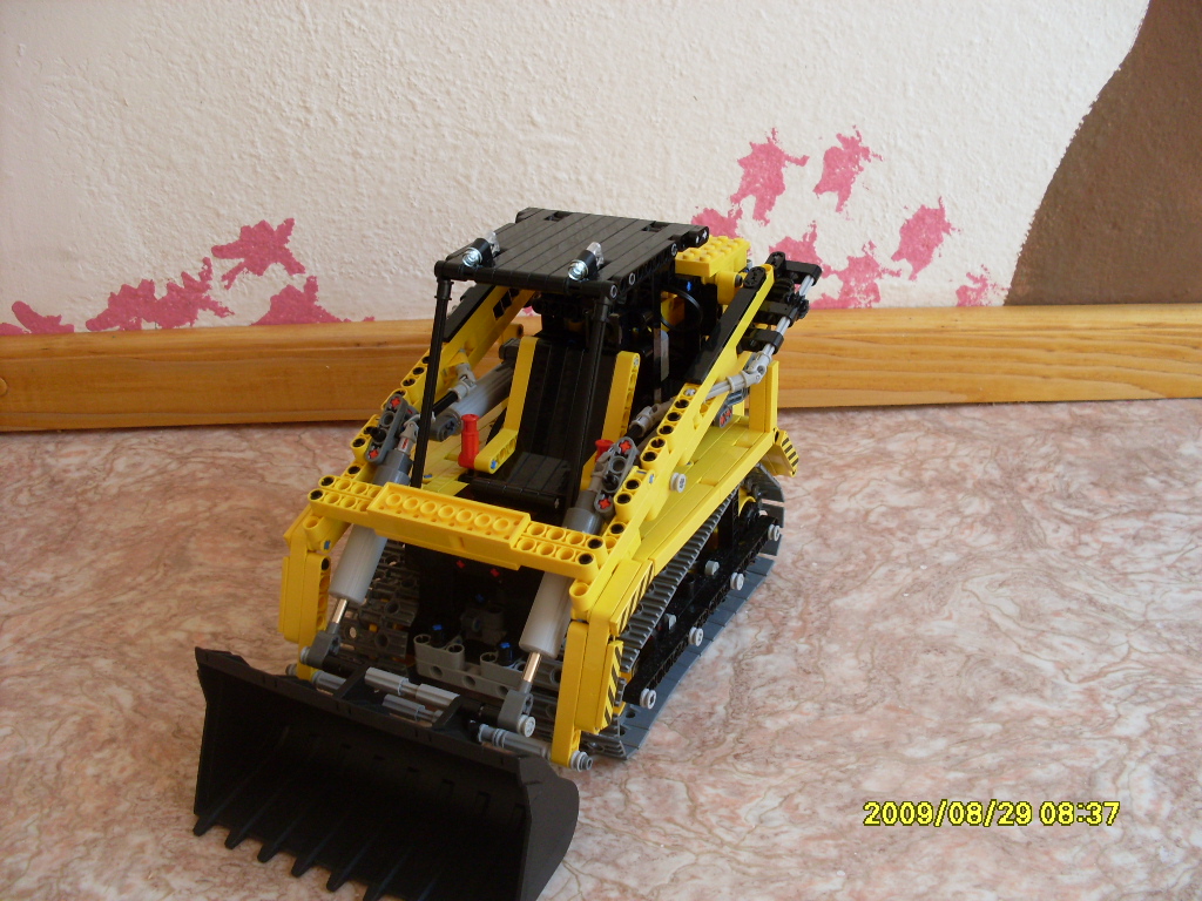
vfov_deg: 37.7
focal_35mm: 38
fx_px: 1320
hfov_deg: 49.0
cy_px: 450
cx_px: 601
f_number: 2.8
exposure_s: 1/60
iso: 100
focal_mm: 6.3
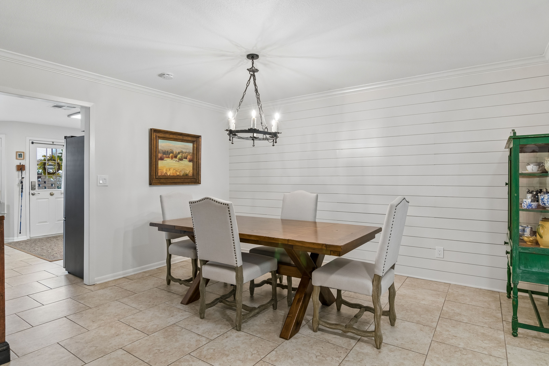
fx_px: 290
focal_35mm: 19
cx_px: 274
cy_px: 183
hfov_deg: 86.9
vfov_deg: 64.6
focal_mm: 13
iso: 320
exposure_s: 1/40
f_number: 8
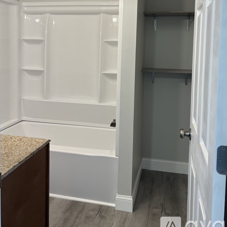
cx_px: 115
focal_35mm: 35
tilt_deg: -3.9
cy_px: 65
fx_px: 260
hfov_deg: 47.2
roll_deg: -0.6
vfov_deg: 46.0
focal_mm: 5.7
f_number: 1.5
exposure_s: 1/60
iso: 80
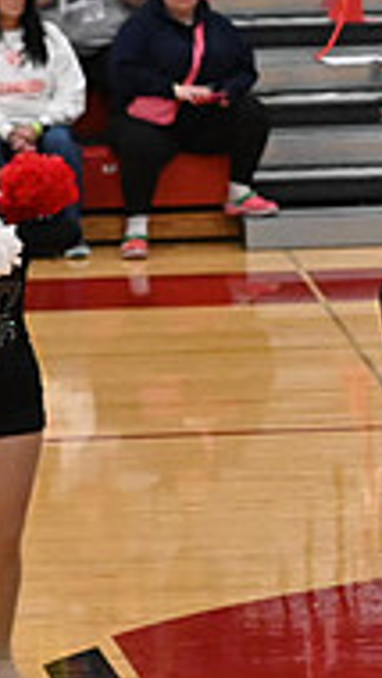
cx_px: 1014
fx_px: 6045
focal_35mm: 336
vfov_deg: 6.4
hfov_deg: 3.6
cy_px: 498
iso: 6400
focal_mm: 70
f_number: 4
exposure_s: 1/400
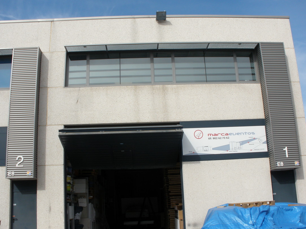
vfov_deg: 35.9
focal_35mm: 40
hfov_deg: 46.8
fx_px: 354
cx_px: 156
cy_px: 121
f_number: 5.6
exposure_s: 1/400
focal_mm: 6.3
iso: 80
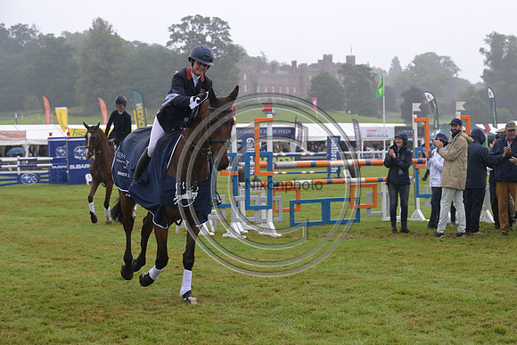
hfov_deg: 23.4
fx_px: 1250
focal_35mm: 87
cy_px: 172
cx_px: 258
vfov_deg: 15.7
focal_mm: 87
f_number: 5.6
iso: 800
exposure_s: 1/800
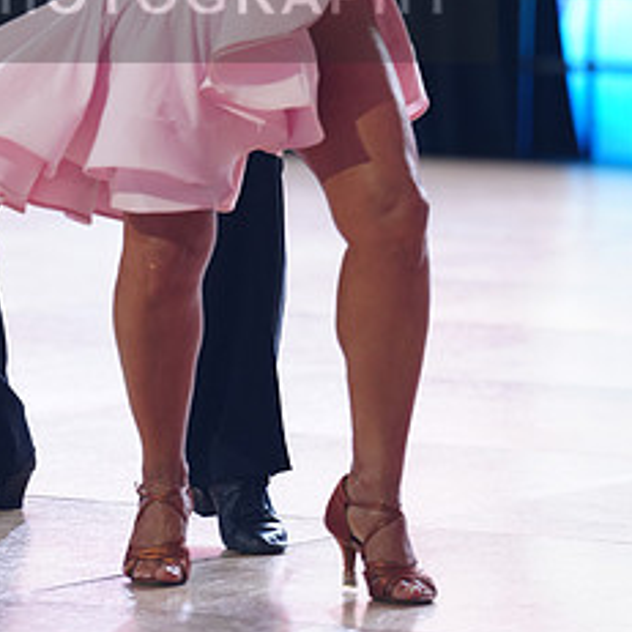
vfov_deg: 5.4
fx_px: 6693
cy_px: -27
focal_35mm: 324
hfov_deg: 5.4
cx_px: 122
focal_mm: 152
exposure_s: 1/400
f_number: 2.8
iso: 800
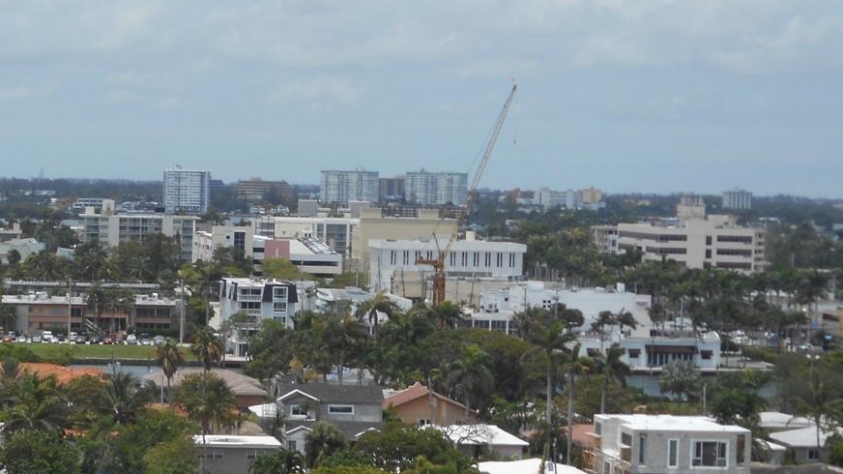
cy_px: 341
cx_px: 157
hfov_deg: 13.9
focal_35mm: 154
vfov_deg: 7.9
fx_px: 3442
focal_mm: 13.8
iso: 80
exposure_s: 1/640
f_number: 5.5
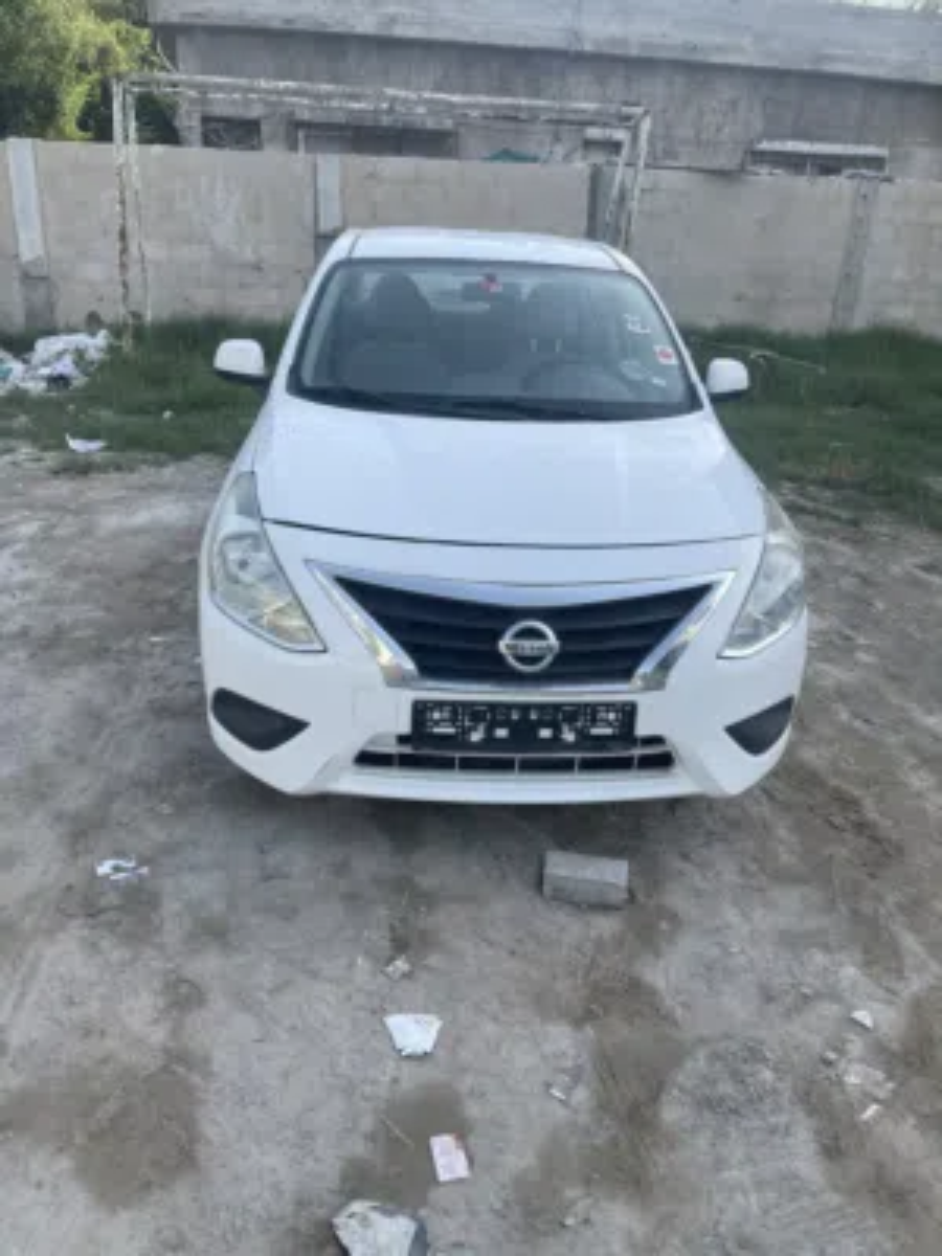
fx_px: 907
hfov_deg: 54.9
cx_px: 471
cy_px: 628
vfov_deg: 69.4
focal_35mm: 25
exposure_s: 1/1597
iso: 32
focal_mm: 5.1
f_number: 1.6
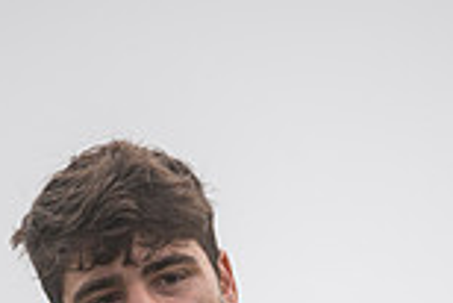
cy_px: 531
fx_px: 14207
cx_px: 297
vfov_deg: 1.2
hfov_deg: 1.8
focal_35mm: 1128
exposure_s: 1/1250
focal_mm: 300
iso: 180
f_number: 2.8
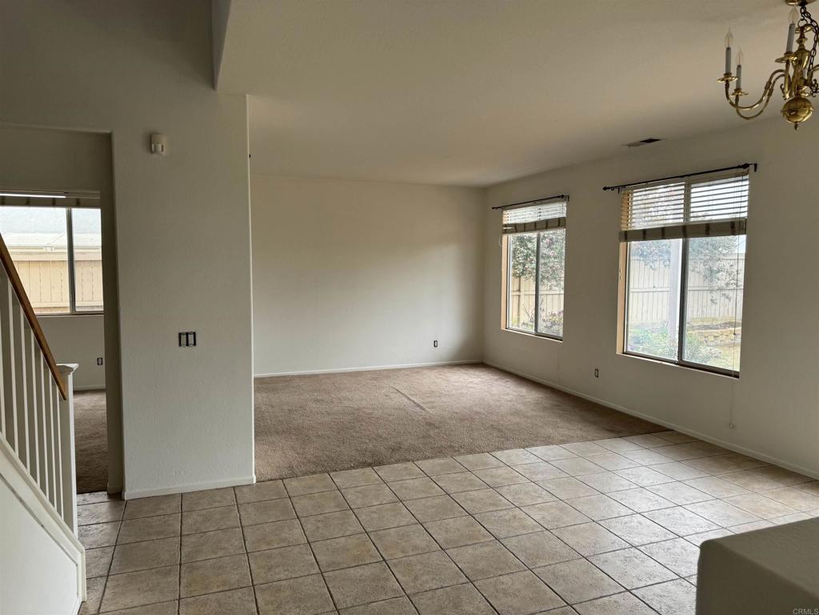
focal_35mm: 24
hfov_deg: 71.6
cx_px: 410
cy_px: 308
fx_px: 568
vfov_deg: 56.8
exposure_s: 1/204
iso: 64
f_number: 1.78
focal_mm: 6.76
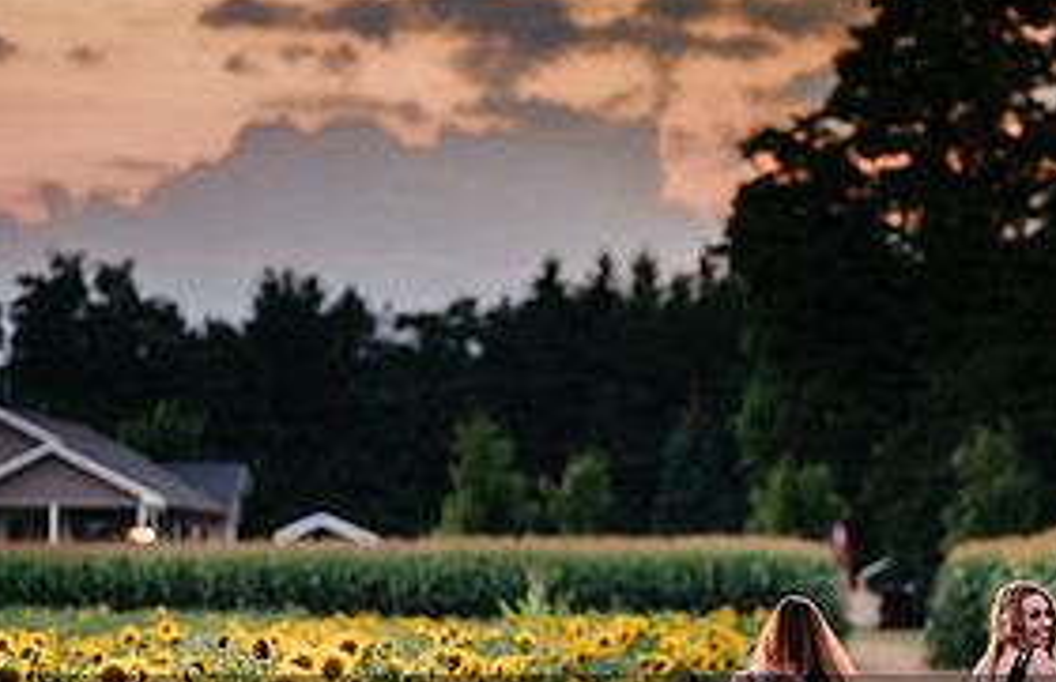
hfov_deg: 10.9
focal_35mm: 190
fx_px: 5521
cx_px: 754
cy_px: 441
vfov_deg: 7.1
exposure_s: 1/125
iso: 100
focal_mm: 110
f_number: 2
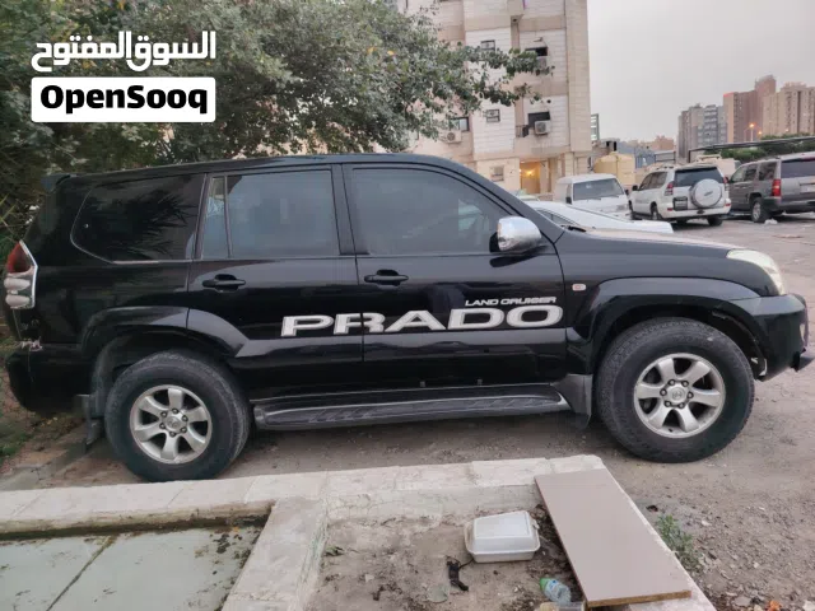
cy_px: 306
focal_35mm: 24
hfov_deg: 71.6
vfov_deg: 56.8
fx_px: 565
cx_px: 408
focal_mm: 5.25
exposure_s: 1/33.3
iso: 124
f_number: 1.75
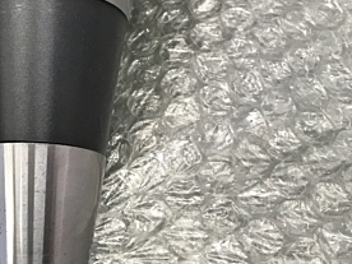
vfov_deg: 22.2
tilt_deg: -52.8
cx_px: 0
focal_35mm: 65
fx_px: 661
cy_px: 38
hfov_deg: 28.0
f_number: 1.8
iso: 32
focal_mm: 3.99
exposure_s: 1/24
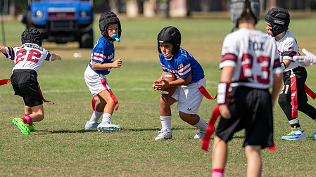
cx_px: 193
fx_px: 3442
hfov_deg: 5.3
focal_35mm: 411
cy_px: 45
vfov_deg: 3.0
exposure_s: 1/2000
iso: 100
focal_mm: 200
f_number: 2.8
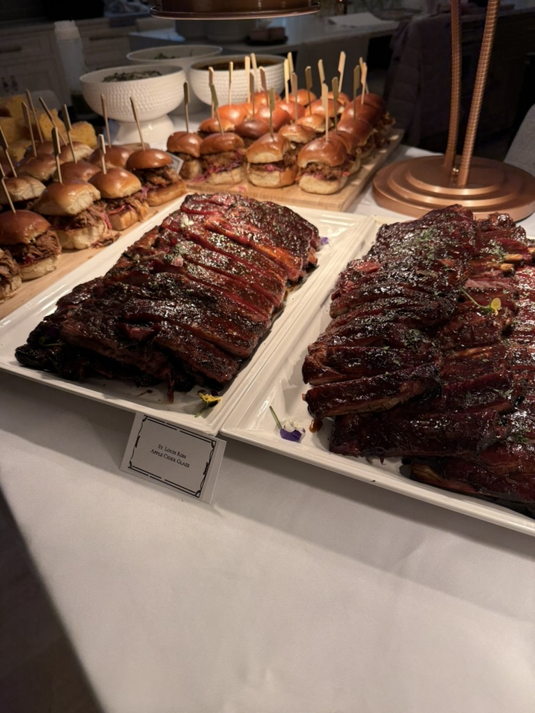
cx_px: 268
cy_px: 356
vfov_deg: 71.6
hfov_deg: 56.8
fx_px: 495
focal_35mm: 24
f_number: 1.78
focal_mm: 6.76
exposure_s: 1/524
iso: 100
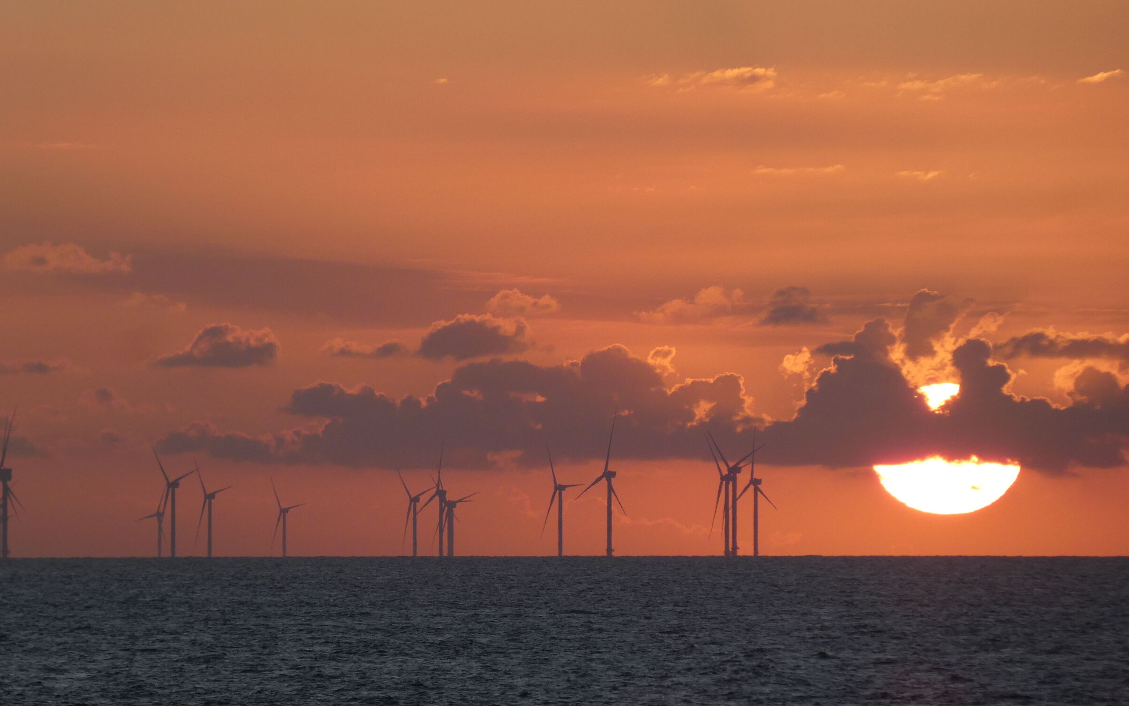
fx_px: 16831
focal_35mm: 547
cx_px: 565
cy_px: 318
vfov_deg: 2.4
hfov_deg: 3.8
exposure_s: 1/250
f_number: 5.6
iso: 100
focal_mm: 92.3
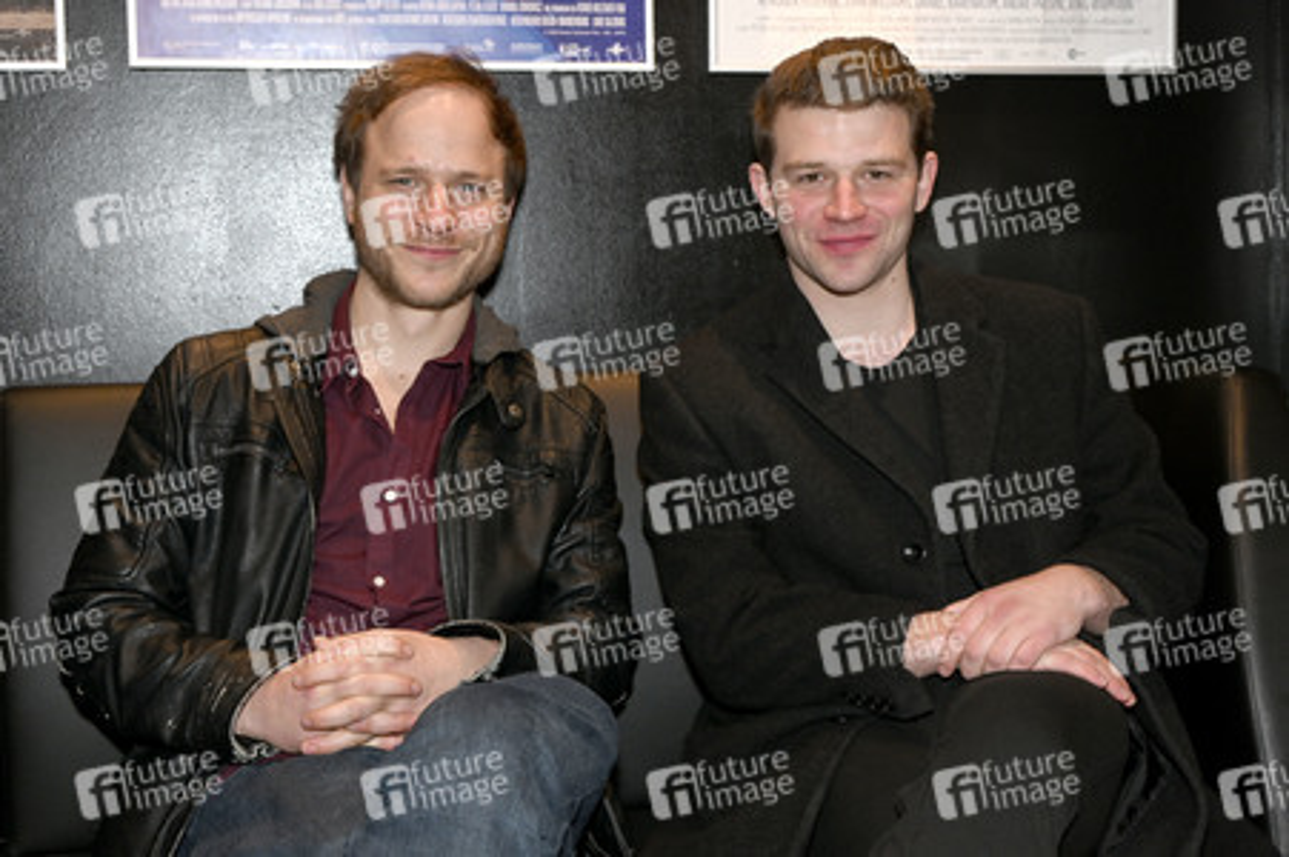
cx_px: 644
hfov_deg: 44.5
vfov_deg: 30.5
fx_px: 1574
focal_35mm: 44
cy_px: 428
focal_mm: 44
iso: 1000
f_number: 5.3
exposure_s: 1/125
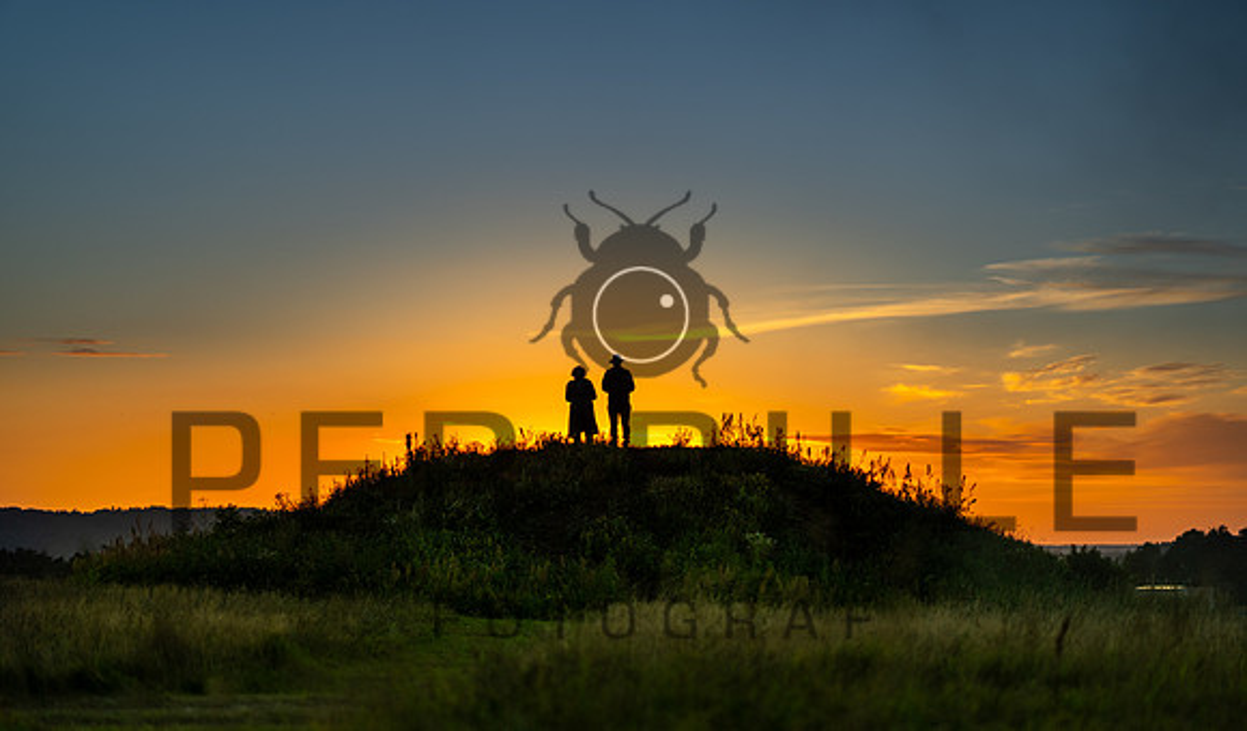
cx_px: 624
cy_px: 416
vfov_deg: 14.1
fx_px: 2945
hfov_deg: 23.9
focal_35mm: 88
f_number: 1.4
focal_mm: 85
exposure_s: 1/2500
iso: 50
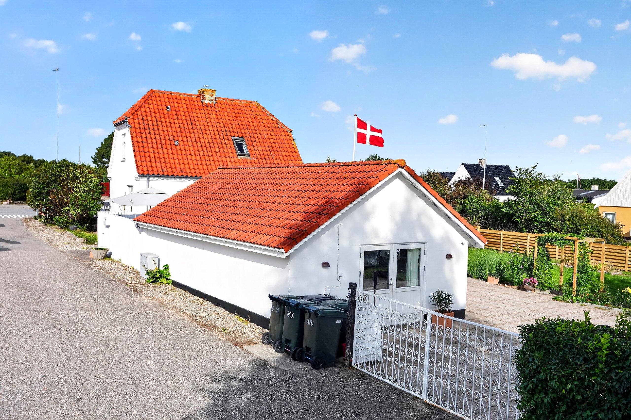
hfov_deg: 58.7
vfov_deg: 41.1
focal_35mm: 32
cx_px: 316
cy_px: 210
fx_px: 561
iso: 400
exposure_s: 1/1250
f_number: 5.6
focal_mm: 32
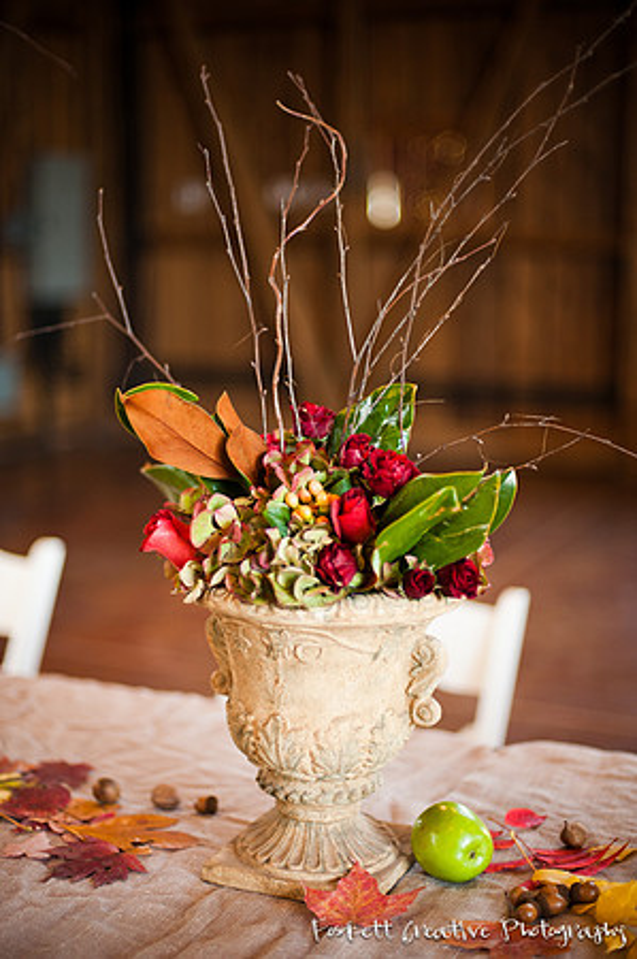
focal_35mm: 50
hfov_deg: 26.9
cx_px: 318
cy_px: 480
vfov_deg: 39.6
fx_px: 1330
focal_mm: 50
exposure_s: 1/160
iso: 640
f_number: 1.4
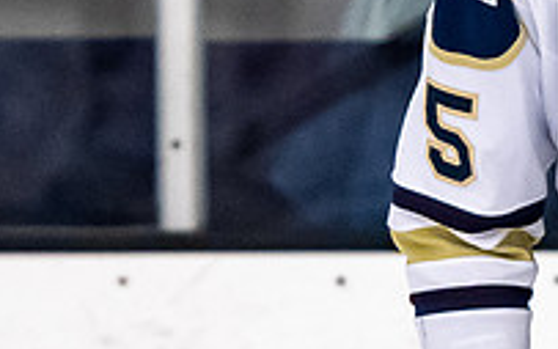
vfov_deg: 0.9
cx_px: 626
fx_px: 23106
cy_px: -276
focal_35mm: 1519
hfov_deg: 1.4
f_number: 3.2
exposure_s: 1/800
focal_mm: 200
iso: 2000
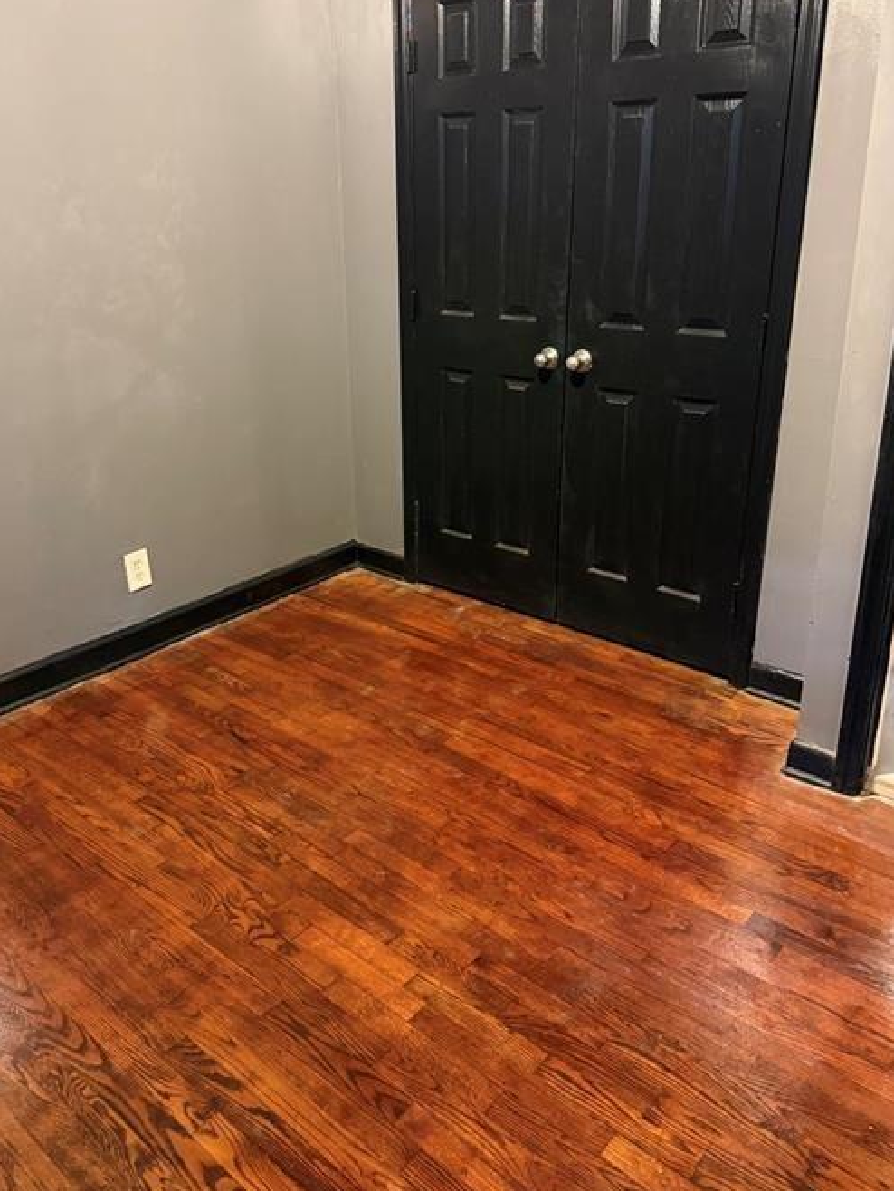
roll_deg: +1.2
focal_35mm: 28
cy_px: 539
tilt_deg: -17.9
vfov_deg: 63.3
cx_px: 404
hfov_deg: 49.7
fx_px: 964
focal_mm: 6.76
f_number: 1.78
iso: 800
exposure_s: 1/30
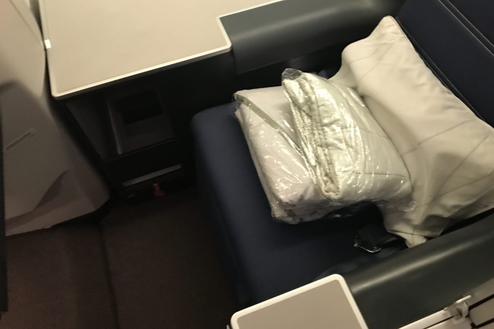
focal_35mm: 30
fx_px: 412
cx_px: 247
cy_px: 142
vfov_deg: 43.5
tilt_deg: -56.5
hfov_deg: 61.9
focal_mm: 3.99
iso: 100
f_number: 1.8
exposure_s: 1/12
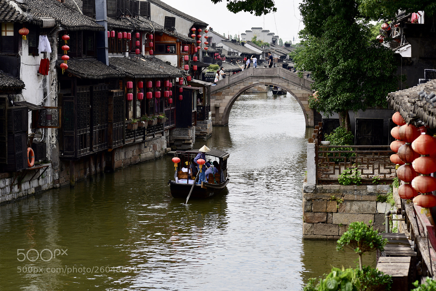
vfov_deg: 13.7
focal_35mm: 100
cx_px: 218
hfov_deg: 20.4
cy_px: 146
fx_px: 1211
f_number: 6.3
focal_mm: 100
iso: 64
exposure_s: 1/160
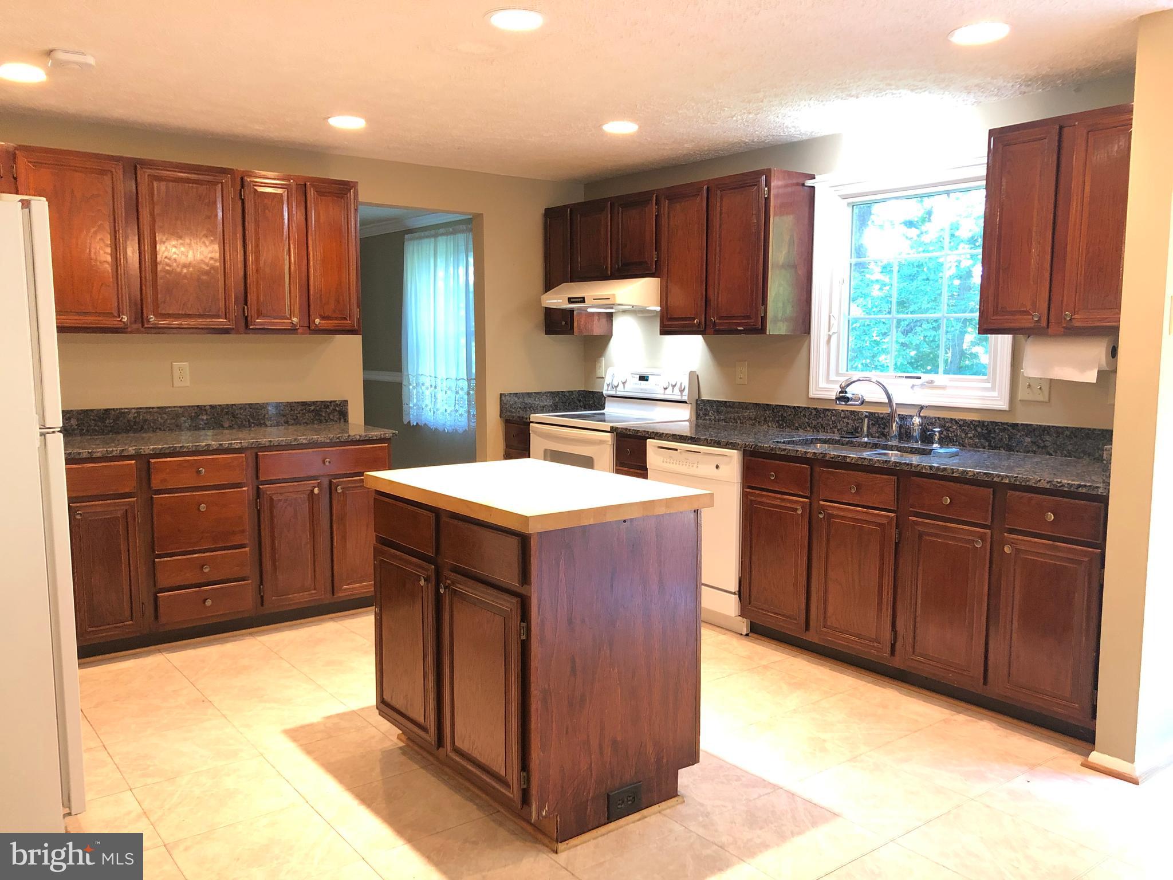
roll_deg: +0.5
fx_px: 949
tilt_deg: -6.2
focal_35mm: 28
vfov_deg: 49.7
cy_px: 440
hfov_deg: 63.4
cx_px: 586
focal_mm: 4
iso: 80
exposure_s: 1/15
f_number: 1.8
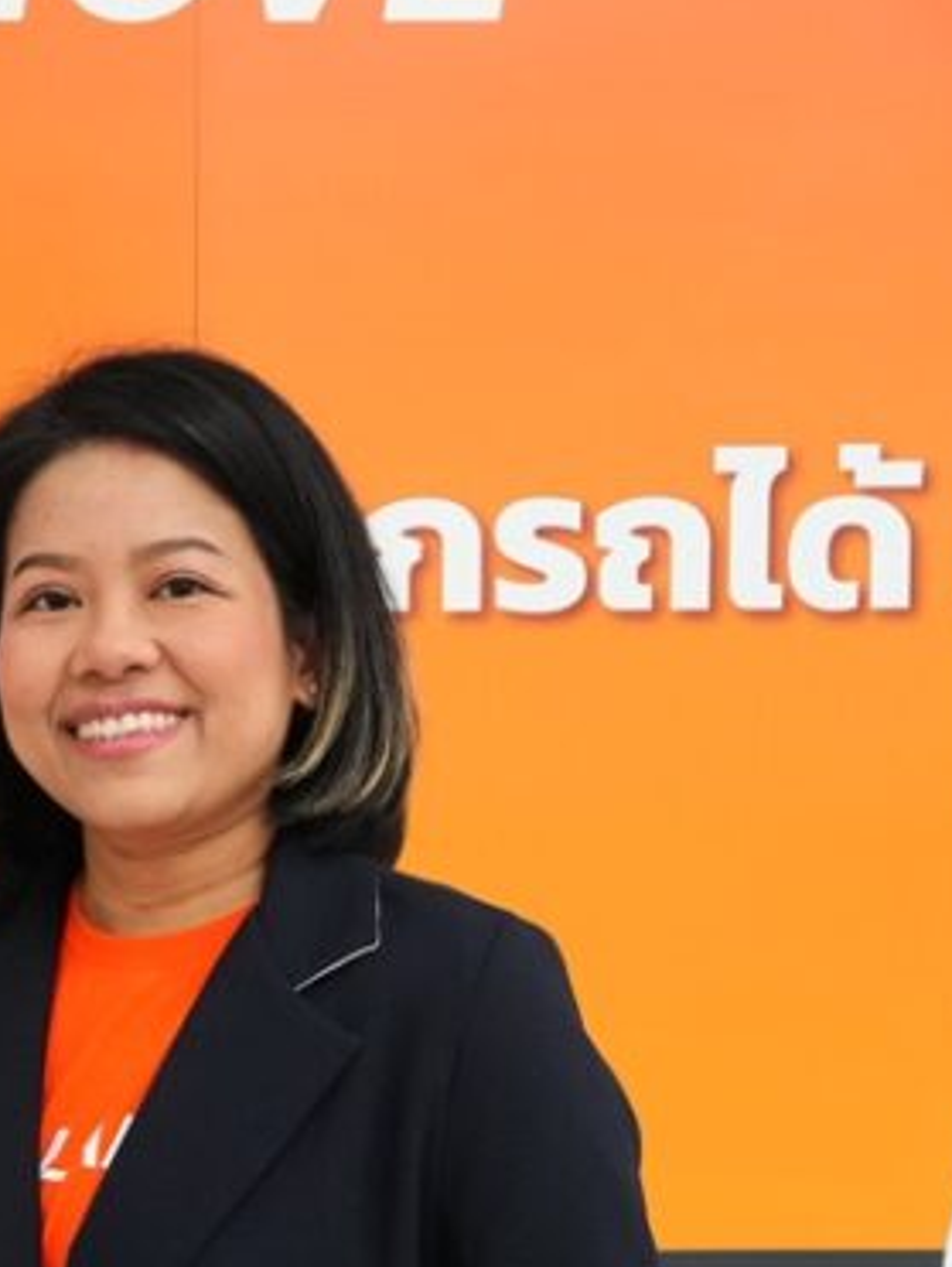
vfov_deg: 18.4
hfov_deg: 13.5
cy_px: 905
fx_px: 3880
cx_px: -283
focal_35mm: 106
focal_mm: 35
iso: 4000
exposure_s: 1/125
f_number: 7.1
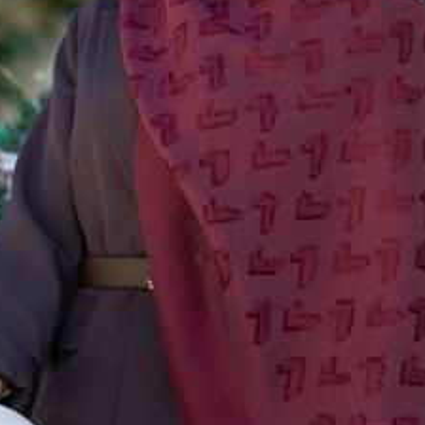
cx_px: 250
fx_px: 2570
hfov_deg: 9.5
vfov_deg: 9.4
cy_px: 53
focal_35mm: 185
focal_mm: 105
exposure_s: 1/250
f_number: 4
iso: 100
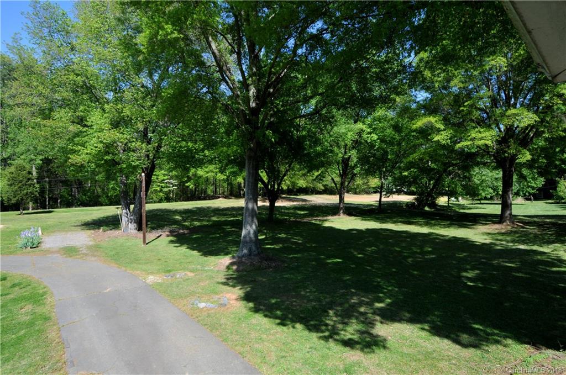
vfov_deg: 67.2
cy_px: 188
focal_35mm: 18
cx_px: 283
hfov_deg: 90.1
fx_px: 283
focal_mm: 12
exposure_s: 1/250
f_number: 8
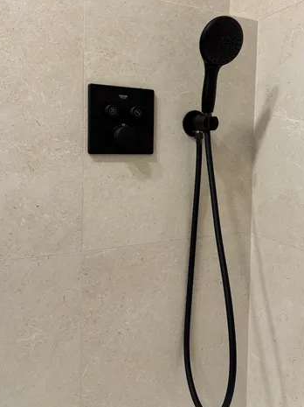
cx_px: 183
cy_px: 158
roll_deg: -1.5
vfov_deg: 57.8
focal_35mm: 31
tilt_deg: -2.2
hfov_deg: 45.1
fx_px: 363
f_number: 1.78
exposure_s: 1/50
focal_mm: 6.76
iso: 200
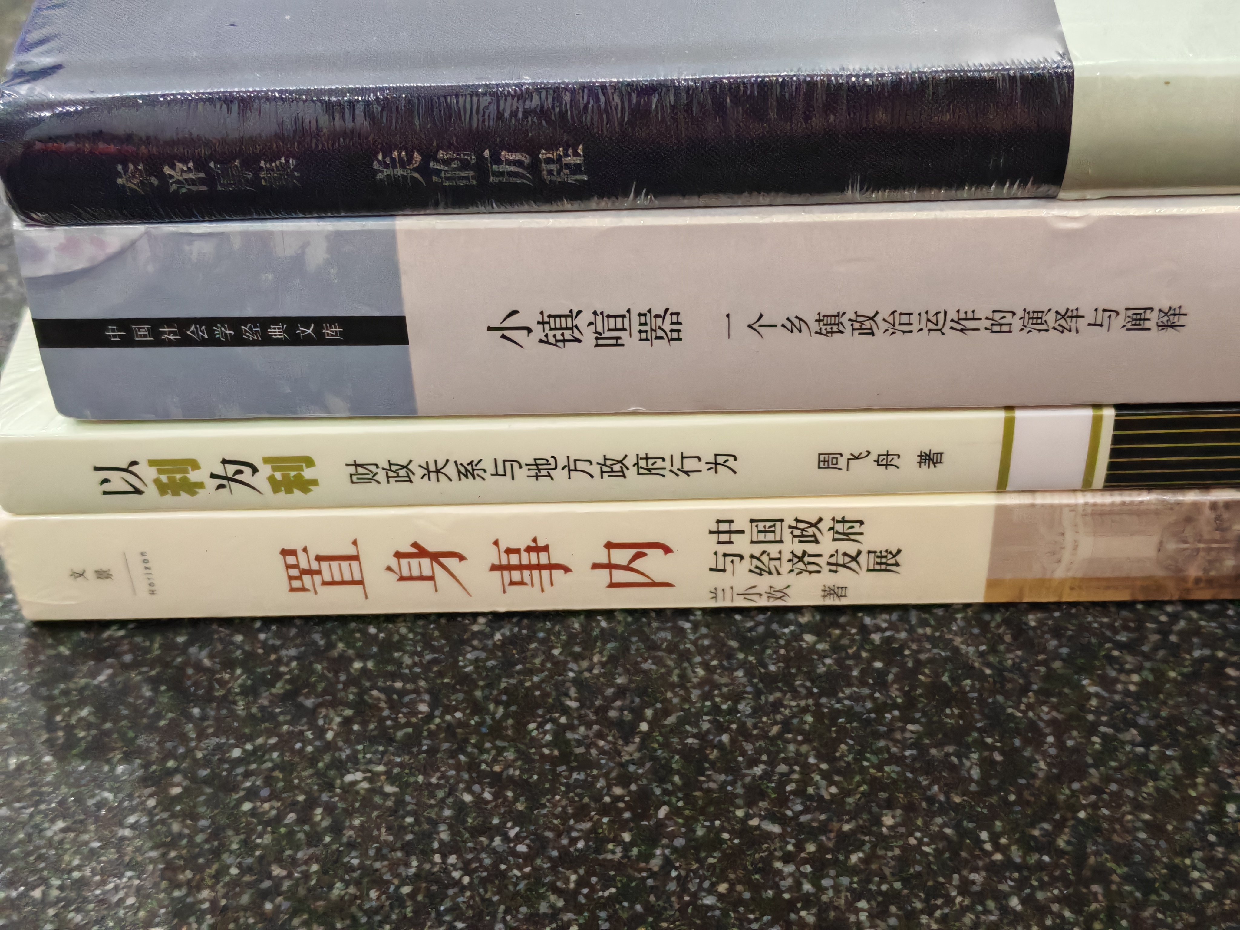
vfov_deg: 27.0
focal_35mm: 54
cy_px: 465
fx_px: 1934
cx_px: 620
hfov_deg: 35.5
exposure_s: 1/37
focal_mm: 5.52
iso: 1250
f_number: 4
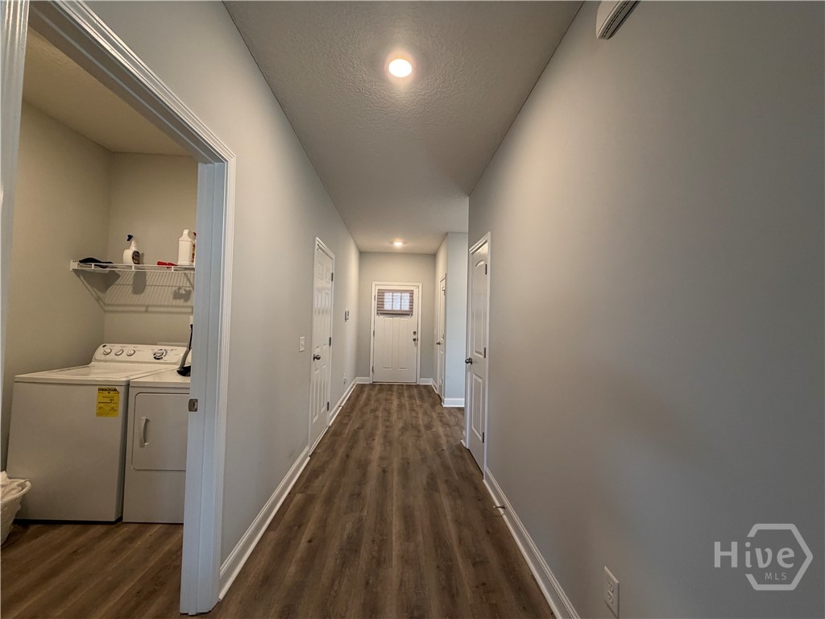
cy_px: 310
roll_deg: -1.8
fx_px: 334
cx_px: 412
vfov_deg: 85.7
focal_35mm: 14
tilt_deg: +2.4
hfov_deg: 102.1
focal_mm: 2.22
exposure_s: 1/60
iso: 200
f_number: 2.2
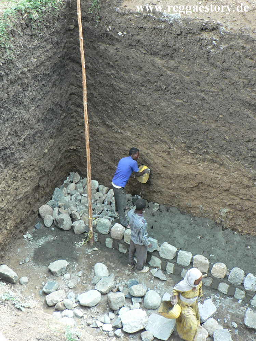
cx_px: 128
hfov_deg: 40.7
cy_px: 170
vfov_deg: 52.6
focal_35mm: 35
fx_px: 345
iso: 64
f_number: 2.8
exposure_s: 1/40
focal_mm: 6
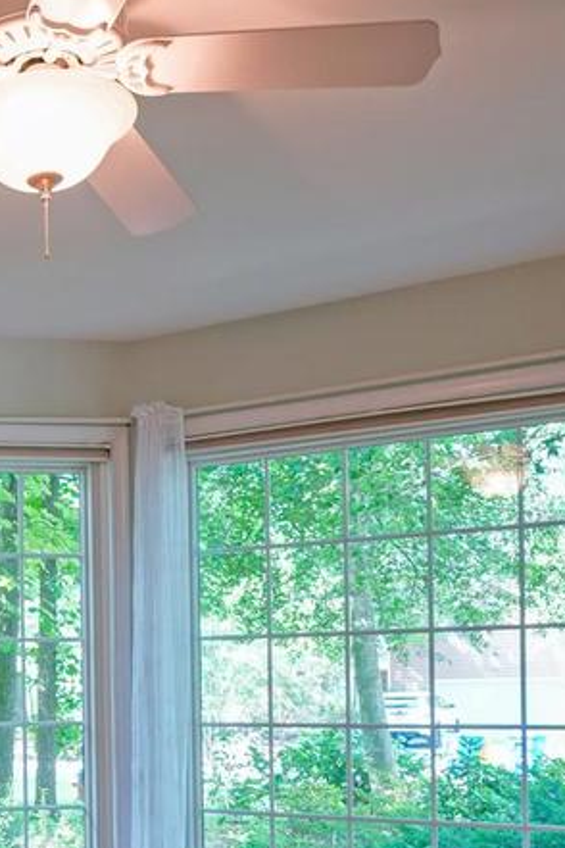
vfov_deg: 38.6
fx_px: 1153
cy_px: 692
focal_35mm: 49
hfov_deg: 25.4
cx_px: -69
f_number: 2.8
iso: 250
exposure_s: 1/30
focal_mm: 10
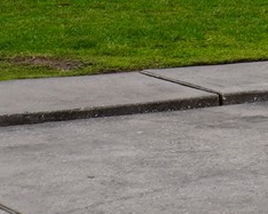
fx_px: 1657
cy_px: -240
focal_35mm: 209
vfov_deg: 7.1
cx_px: 935
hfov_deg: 7.5
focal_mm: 16
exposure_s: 1/80
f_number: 11
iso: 100
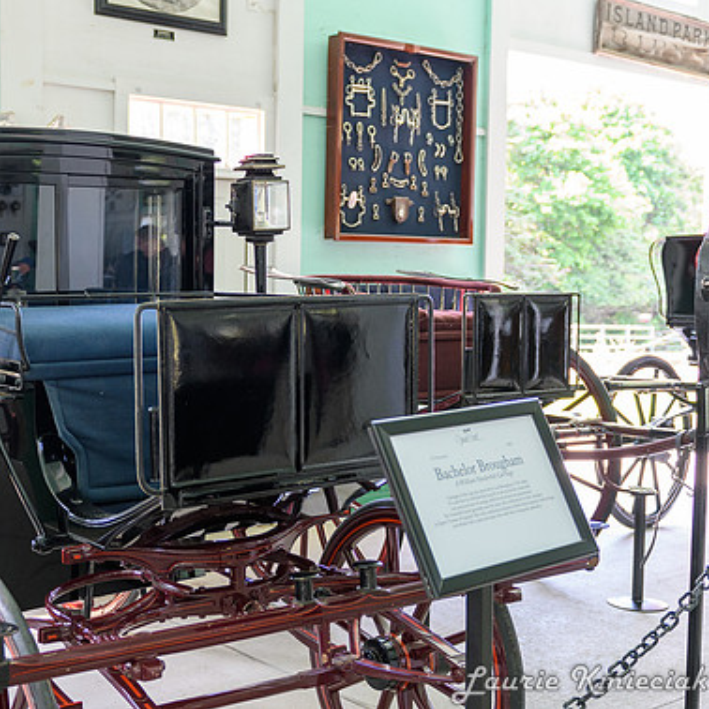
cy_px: 348
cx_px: 184
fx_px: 1089
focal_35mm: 47
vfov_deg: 36.1
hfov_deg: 35.3
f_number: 2.8
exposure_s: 1/100
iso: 500
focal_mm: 24
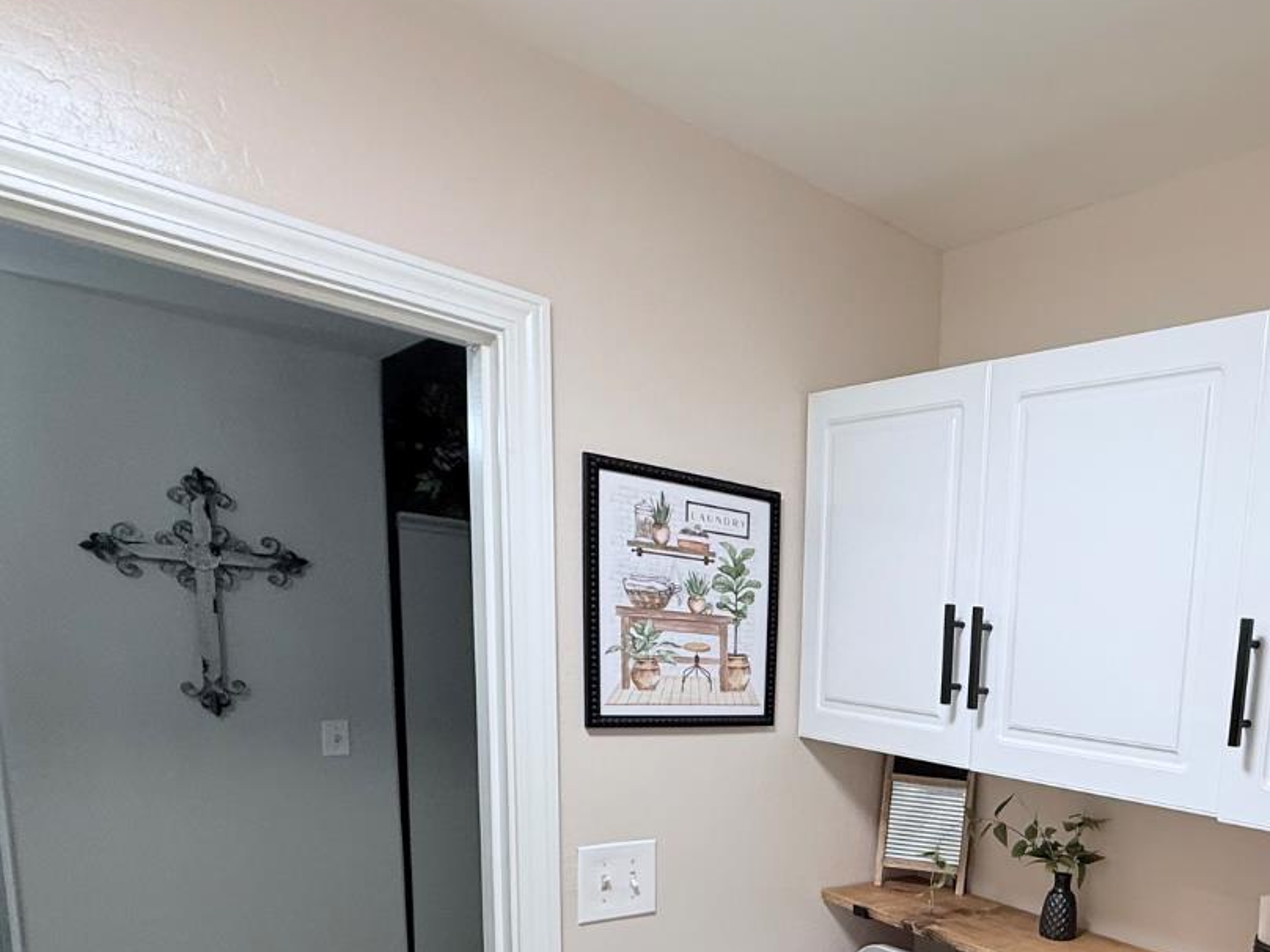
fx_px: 954
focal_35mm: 26
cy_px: 810
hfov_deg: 59.9
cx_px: 1078
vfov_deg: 48.8
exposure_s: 1/61
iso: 125
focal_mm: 2.22
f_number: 2.2
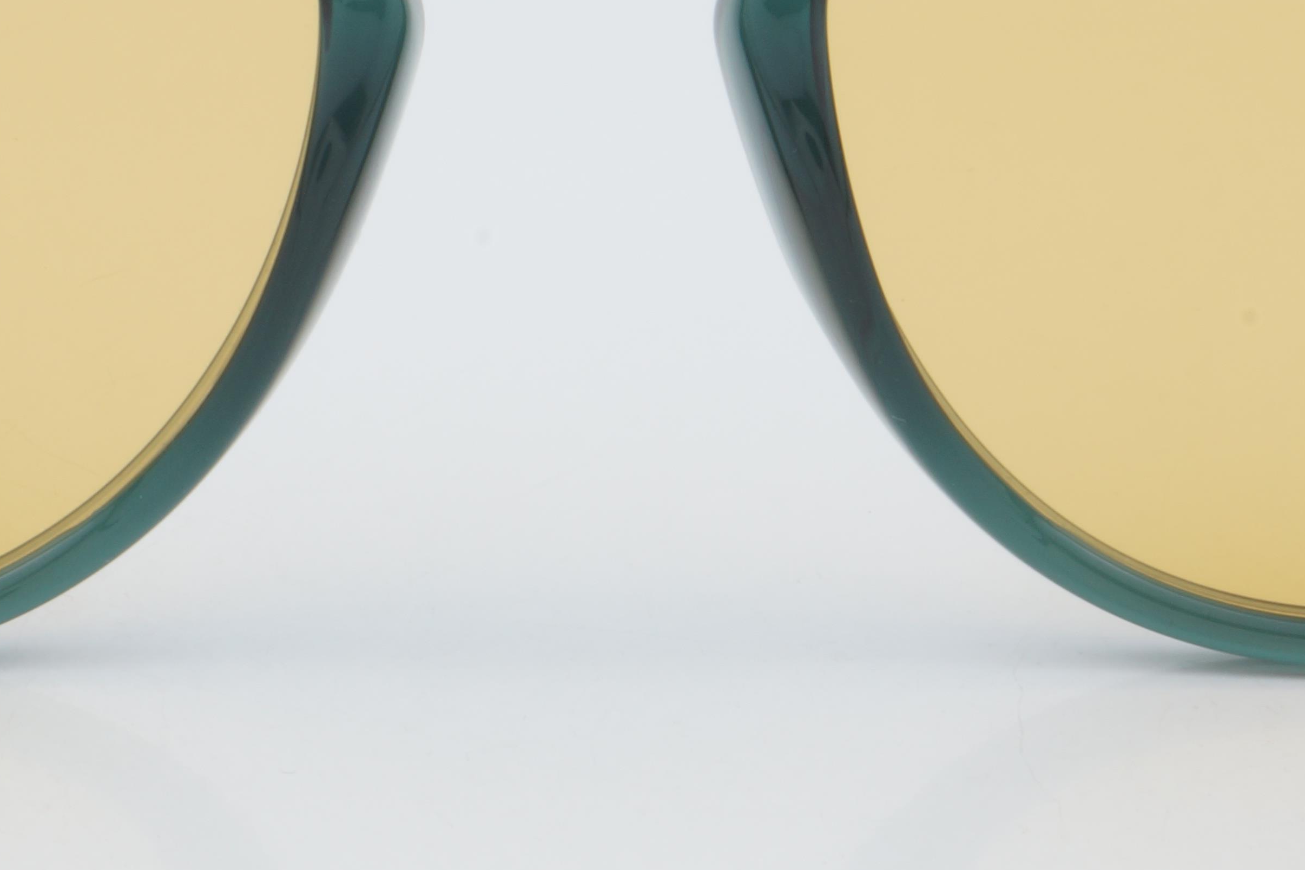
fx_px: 7440
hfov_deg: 10.0
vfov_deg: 6.7
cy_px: 151
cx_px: 585
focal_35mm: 205
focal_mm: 55
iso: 100
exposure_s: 1/3
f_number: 32
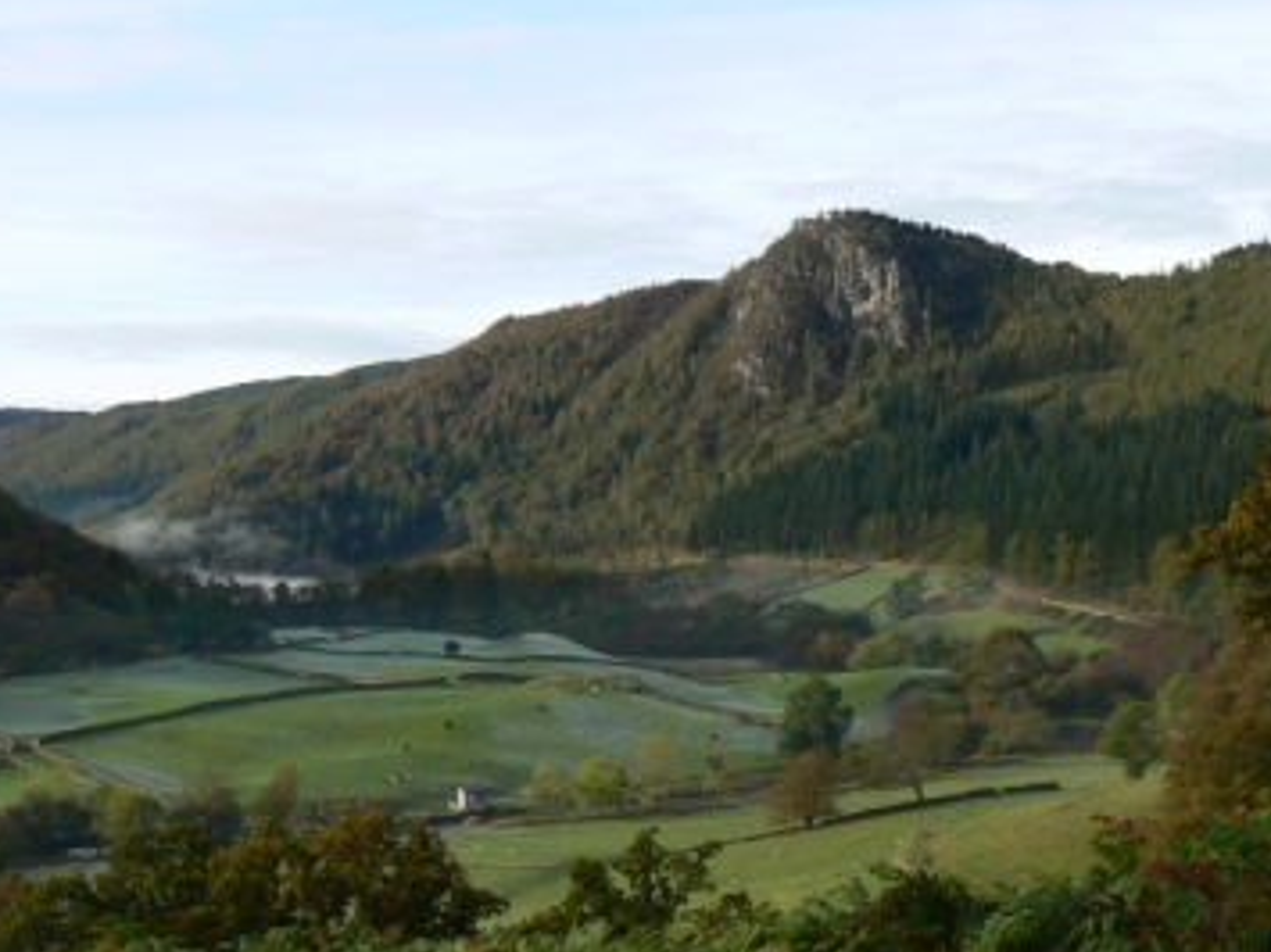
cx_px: 698
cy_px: 422
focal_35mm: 56
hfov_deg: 34.3
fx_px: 2055
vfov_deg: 26.1
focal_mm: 7.6
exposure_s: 1/250
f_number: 5.6
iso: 80
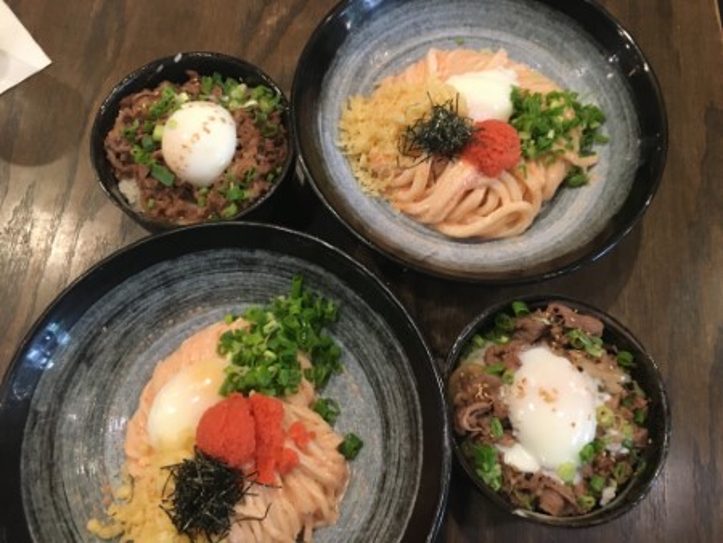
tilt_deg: -70.9
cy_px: 272
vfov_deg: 48.3
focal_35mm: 29
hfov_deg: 61.6
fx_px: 606
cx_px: 362
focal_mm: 4.15
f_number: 2.2
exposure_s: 1/17
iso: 200
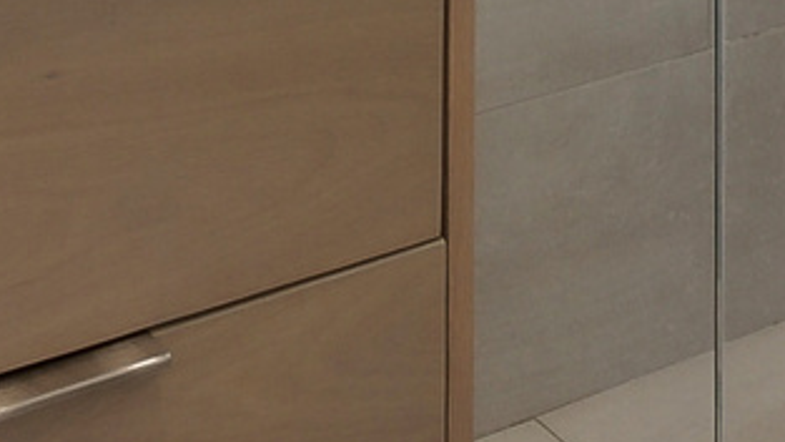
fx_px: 2127
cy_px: -899
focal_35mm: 102
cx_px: 128
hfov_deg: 20.6
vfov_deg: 9.3
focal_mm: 14.9
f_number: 8
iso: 640
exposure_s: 1/60
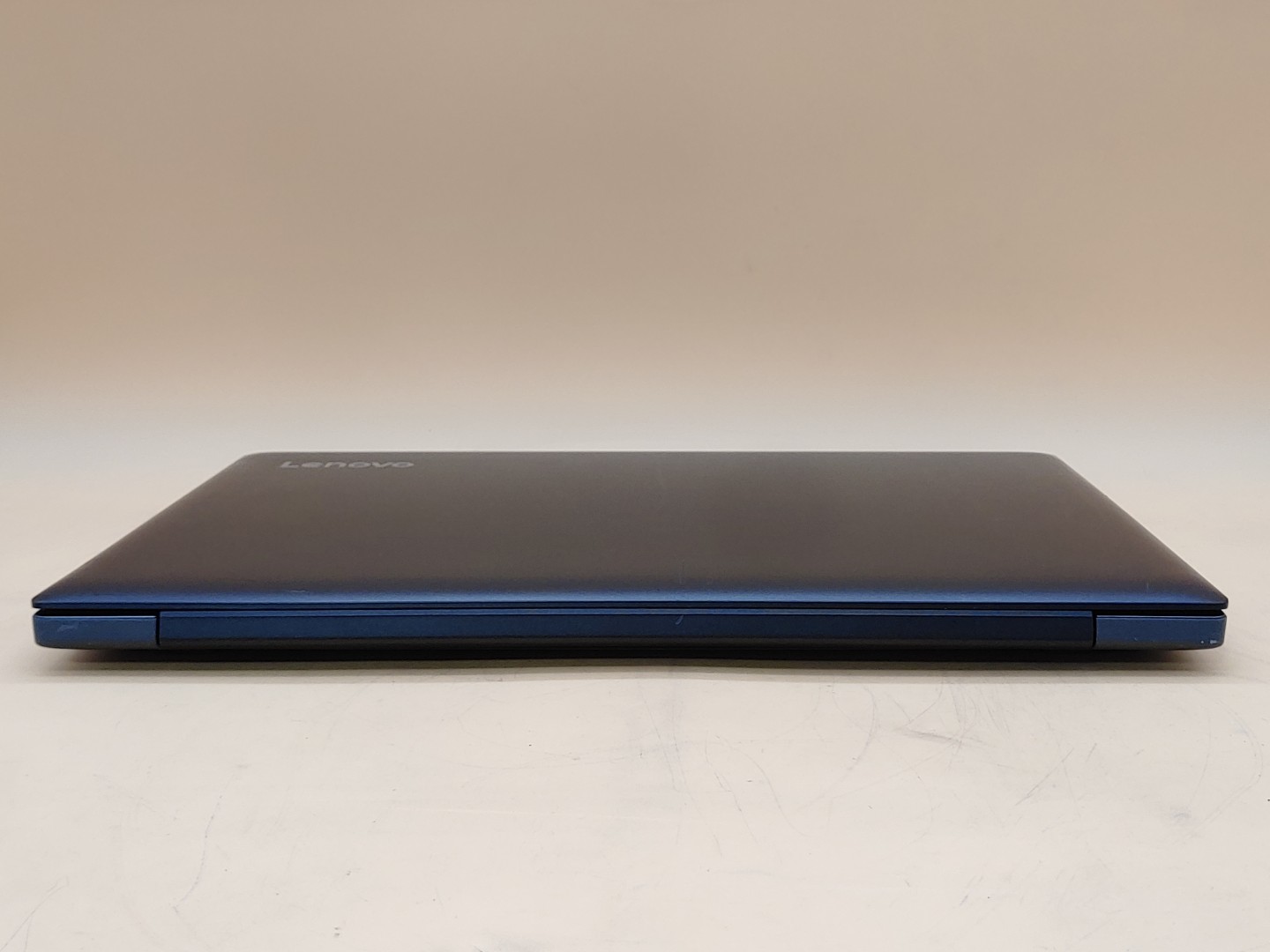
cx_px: 635
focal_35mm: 41
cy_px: 476
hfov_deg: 45.8
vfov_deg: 35.1
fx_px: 1504
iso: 50
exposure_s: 1/82
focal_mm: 4.36
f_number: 1.8
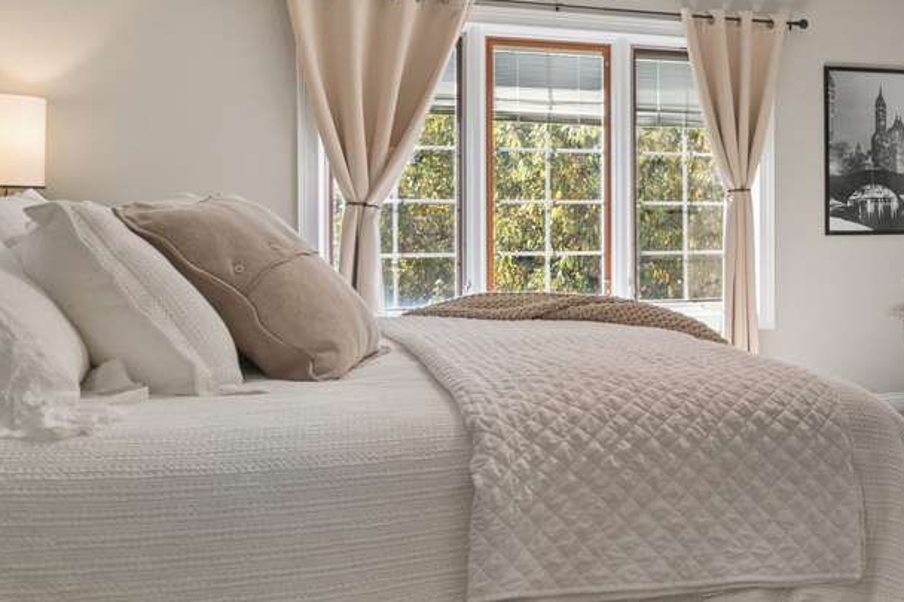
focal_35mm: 48
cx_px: 916
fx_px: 1205
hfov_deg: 36.7
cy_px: 242
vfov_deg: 28.0
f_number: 8
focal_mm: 12
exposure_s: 1/10
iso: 200
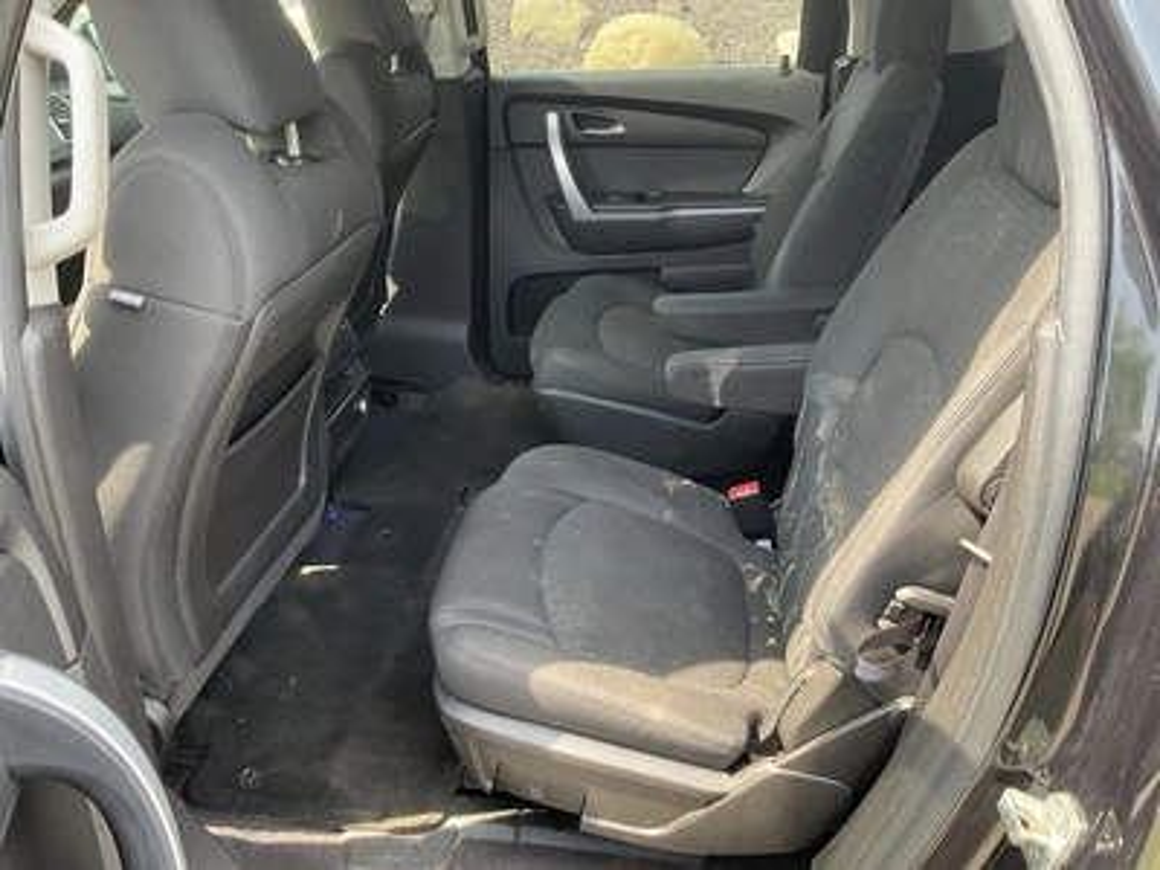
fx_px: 972
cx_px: 580
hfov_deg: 61.7
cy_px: 435
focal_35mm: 29
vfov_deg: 48.2
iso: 50
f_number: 1.8
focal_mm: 3
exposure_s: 1/122
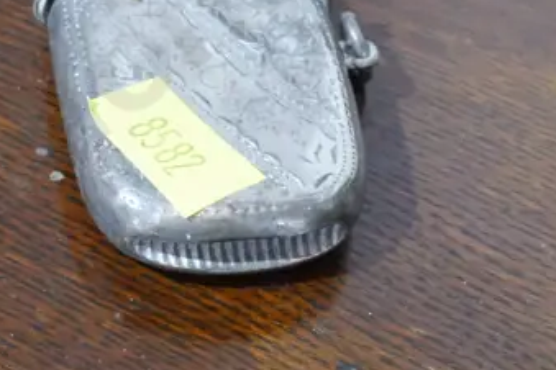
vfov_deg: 8.7
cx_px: -64
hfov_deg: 12.8
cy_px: 217
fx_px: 2425
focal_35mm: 157
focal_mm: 25
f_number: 5.6
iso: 2500
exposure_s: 1/60
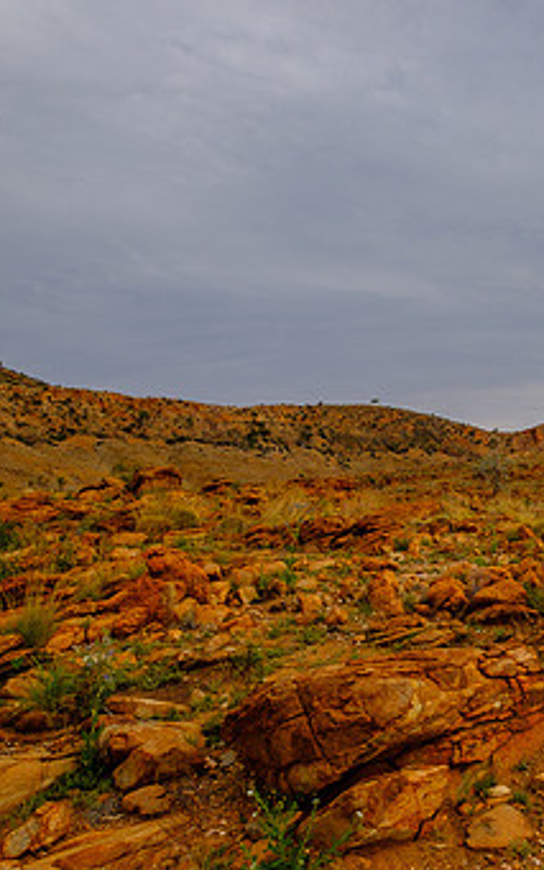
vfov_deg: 70.3
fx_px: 617
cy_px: 468
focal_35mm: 26
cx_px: 580
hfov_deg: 39.9
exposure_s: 1/680
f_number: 5.6
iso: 200
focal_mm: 10
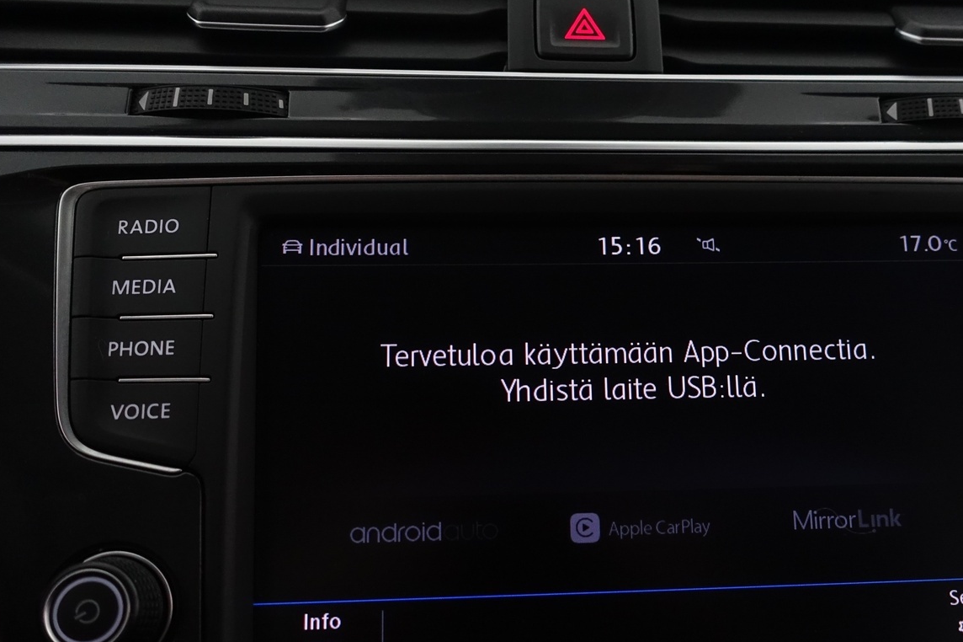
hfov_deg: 55.3
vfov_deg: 38.7
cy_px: 389
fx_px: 909
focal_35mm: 34
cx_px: 588
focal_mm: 8.8
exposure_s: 1/60
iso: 1000
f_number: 2.5
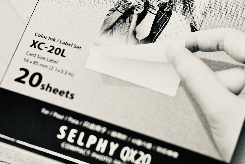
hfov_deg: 14.2
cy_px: 54
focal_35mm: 144
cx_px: 161
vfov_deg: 9.5
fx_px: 980
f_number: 4
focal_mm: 85
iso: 720
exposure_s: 1/500
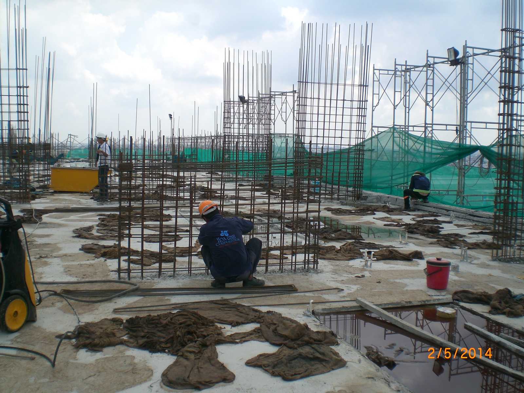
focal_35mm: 38
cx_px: 262
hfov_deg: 49.0
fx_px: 575
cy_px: 196
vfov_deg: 37.7
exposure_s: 1/320
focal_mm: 6.3
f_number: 4.4
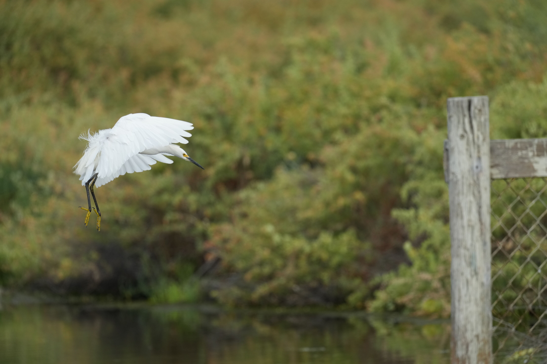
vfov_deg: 2.3
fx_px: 9116
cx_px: 274
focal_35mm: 600
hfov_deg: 3.4
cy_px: 182
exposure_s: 1/2500
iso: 1000
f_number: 5.6
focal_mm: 600
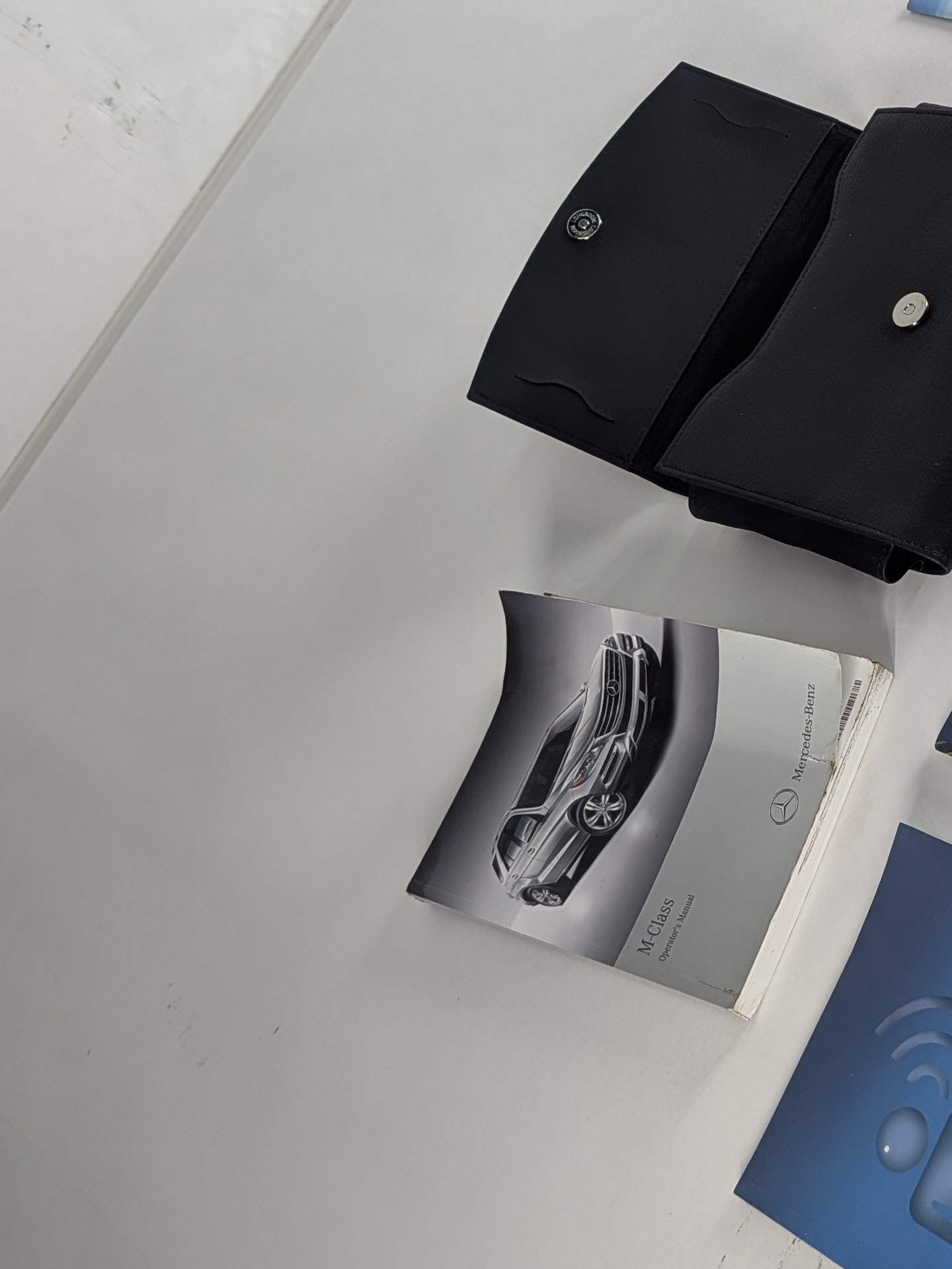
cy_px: 356
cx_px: 933
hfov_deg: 27.6
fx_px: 1833
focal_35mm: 50
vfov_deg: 37.5
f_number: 1.7
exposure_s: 1/309
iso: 36
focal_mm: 4.53
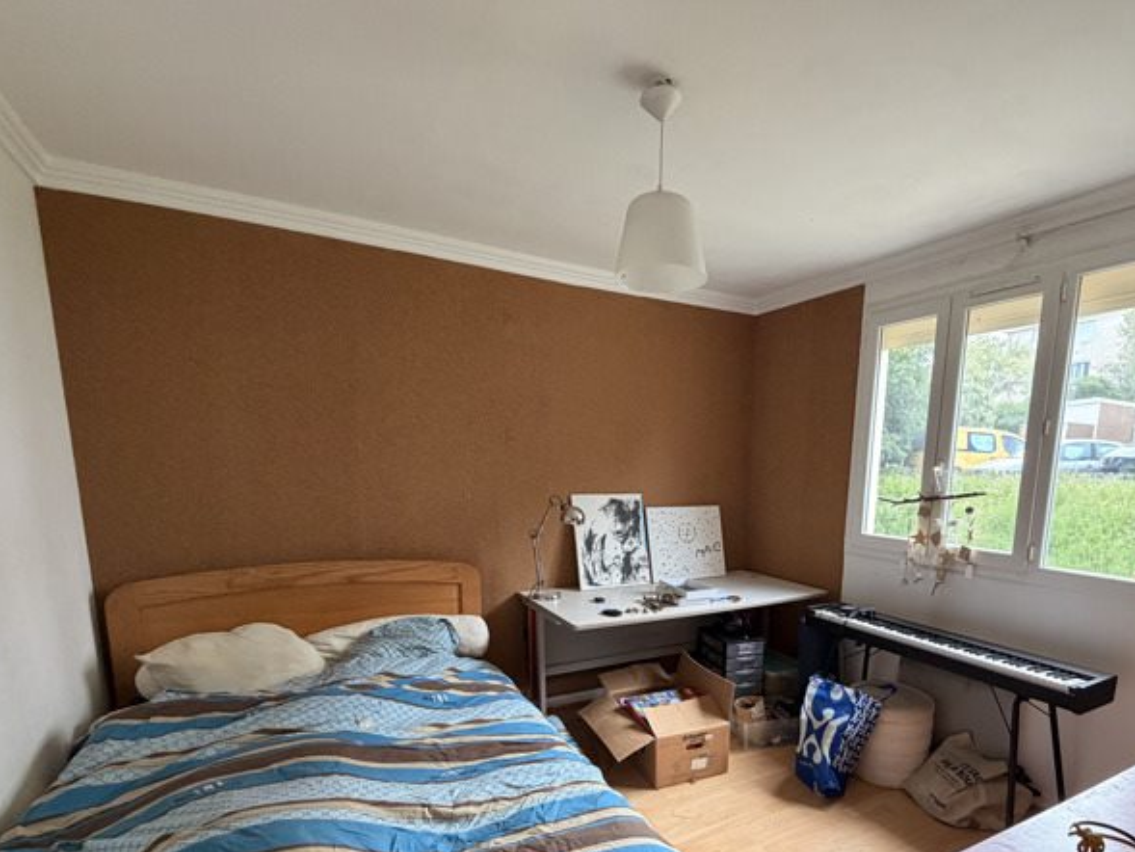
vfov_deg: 66.7
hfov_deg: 84.0
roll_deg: -1.0
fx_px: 623
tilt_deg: -9.8
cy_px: 572
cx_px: 659
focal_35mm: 19
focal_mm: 2.22
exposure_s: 1/104
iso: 320
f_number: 2.2
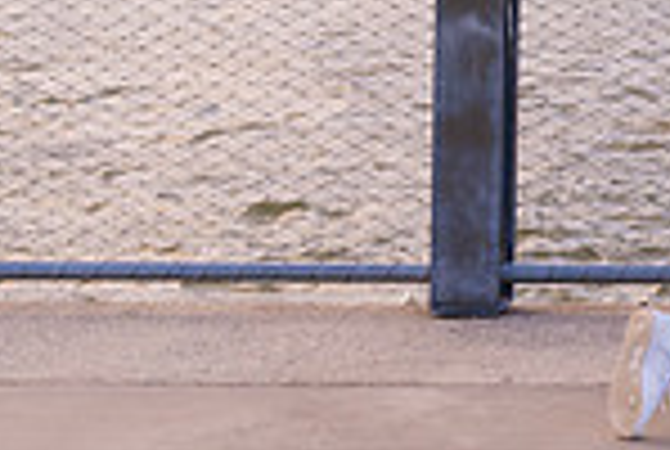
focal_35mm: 132
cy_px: -110
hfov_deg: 14.0
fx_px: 2462
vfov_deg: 10.3
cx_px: 1138
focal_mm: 34
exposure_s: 1/200
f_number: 4
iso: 250
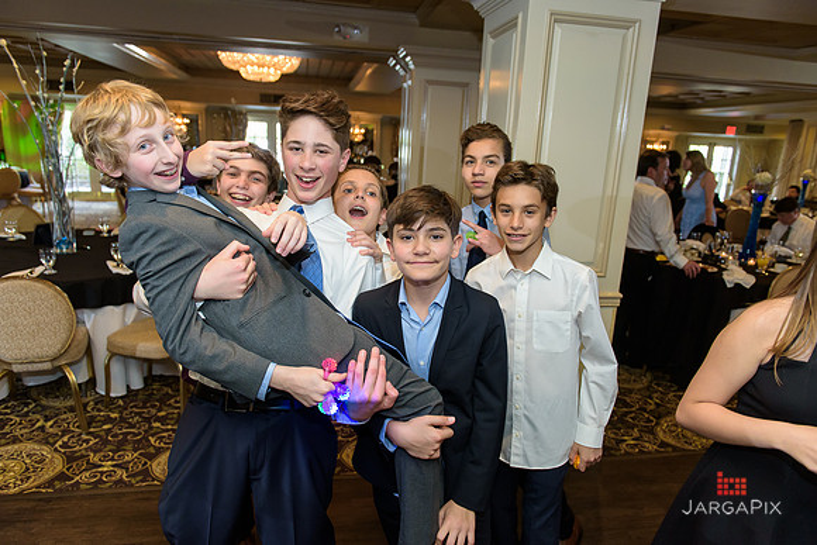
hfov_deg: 73.7
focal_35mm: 24
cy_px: 272
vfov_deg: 53.2
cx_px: 408
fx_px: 545
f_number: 3.2
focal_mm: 24
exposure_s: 1/125
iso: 1600
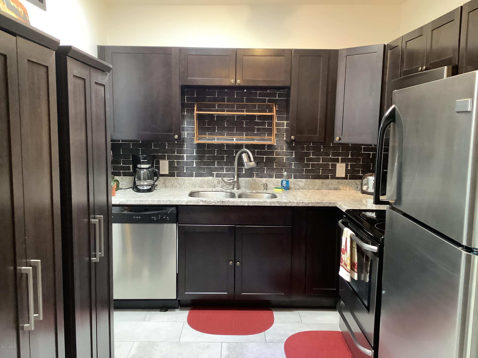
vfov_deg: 45.4
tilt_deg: -8.0
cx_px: 239
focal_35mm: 31
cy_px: 179
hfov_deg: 58.4
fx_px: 428
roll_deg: +0.0
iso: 400
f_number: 2.4
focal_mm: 3.3
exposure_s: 1/30
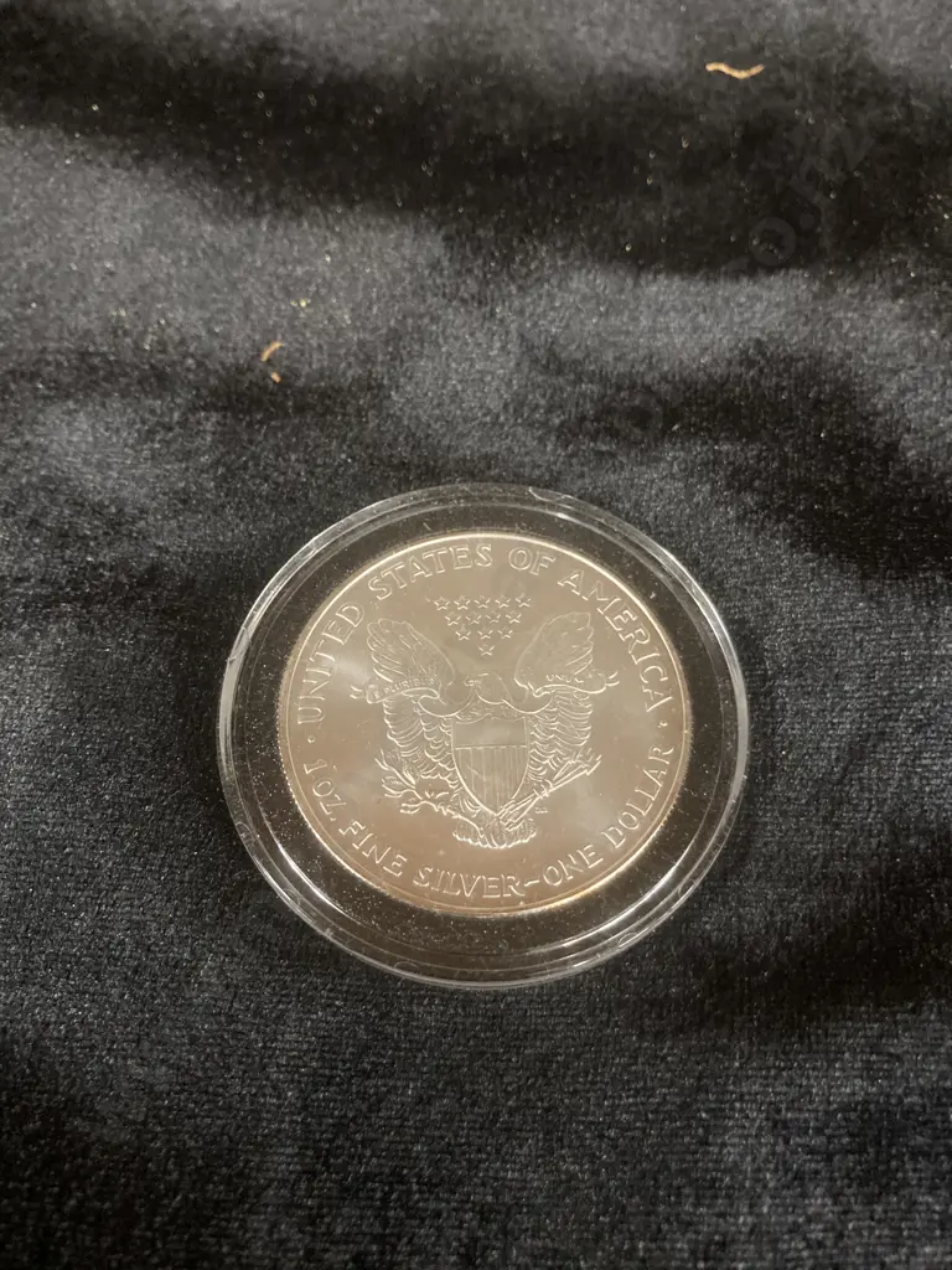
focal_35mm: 28
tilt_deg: -64.1
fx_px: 1027
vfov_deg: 63.4
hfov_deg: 49.7
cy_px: 635
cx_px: 476
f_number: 1.8
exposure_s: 1/25
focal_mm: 3.99
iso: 500
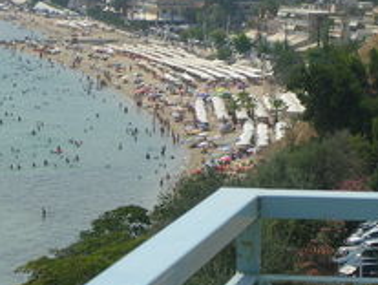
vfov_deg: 7.3
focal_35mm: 204
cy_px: 97
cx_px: 215
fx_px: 2232
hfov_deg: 9.7
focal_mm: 17.4
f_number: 4.9
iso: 50
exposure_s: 1/658
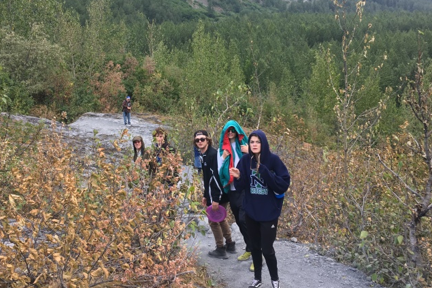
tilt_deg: -7.5
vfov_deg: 34.9
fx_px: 456
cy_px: 114
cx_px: 188
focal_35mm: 38
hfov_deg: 50.6
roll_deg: +4.2
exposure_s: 1/158
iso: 25
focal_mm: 4.15
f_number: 2.2
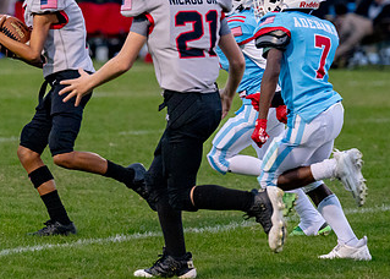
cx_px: -28
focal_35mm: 373
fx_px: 4132
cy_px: 32
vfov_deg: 3.9
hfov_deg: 5.4
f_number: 2.8
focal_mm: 129
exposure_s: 1/1000
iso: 2500
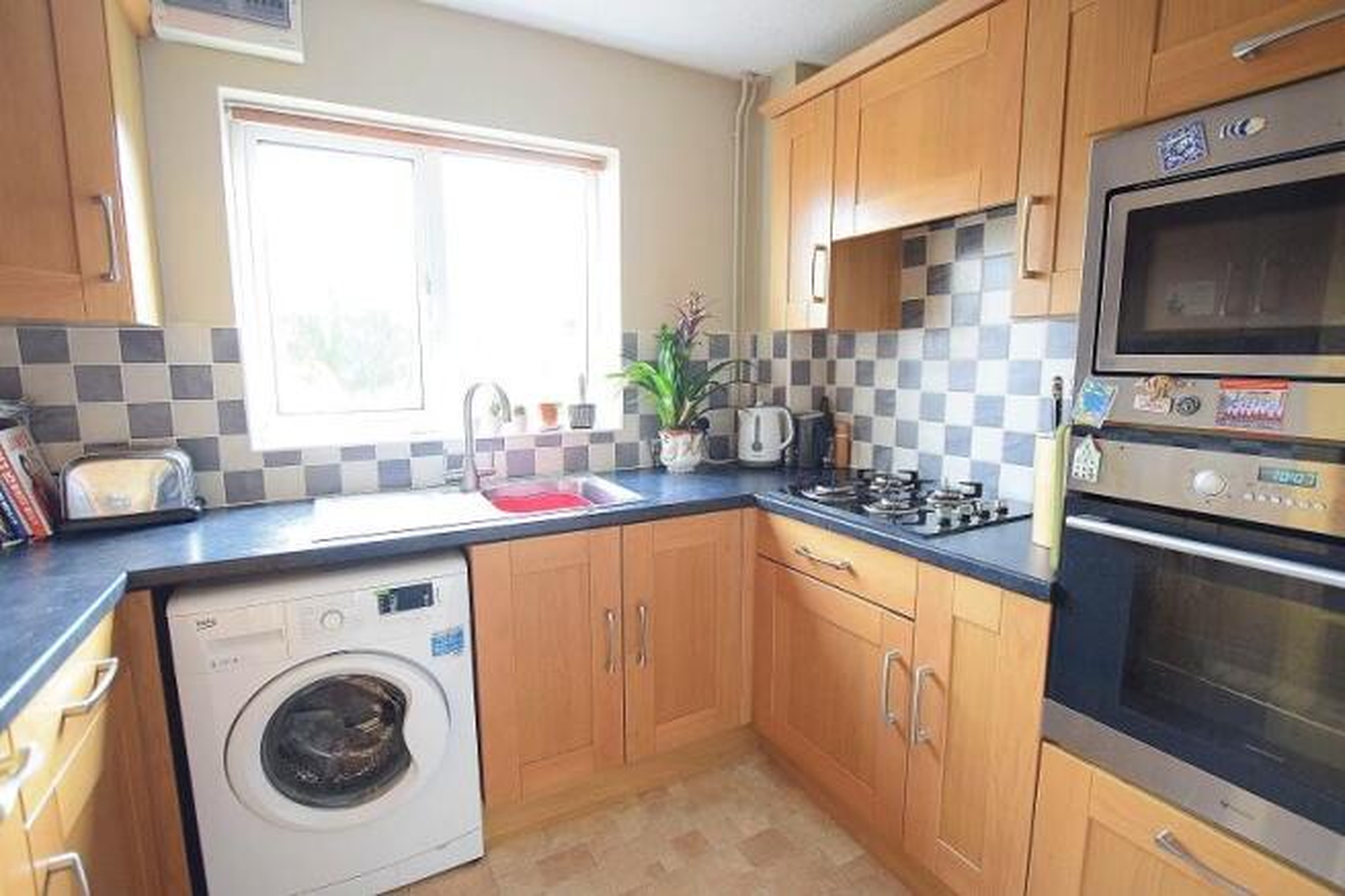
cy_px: 448
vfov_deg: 72.0
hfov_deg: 95.0
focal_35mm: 16
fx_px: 616
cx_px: 672
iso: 2000
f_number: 3.5
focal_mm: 11
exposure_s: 1/60
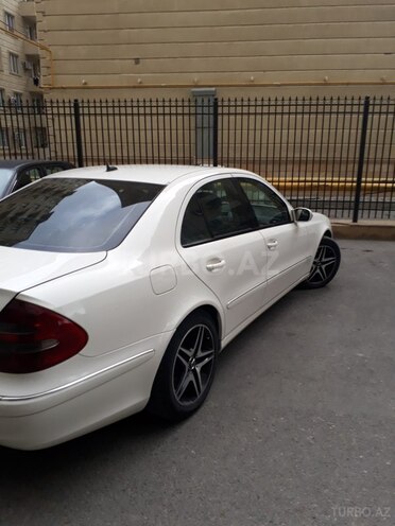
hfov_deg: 51.4
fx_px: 411
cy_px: 263
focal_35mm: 27
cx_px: 198
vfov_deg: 65.3
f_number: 1.9
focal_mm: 3.6
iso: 40
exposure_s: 1/209
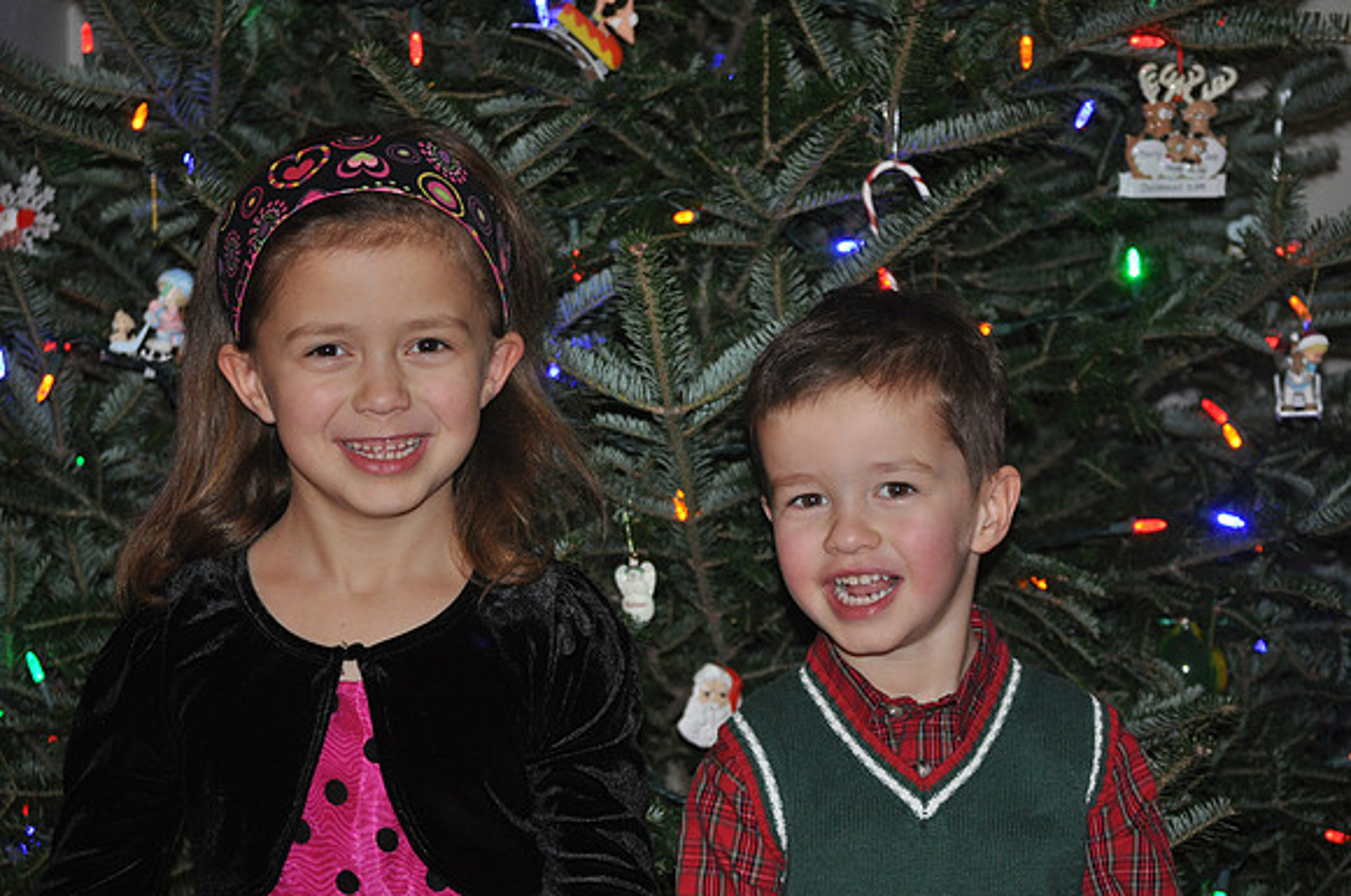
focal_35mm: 82
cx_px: 676
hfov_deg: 24.6
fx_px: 3092
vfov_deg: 16.5
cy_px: 448
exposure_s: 1/60
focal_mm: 55
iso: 800
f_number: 4.2
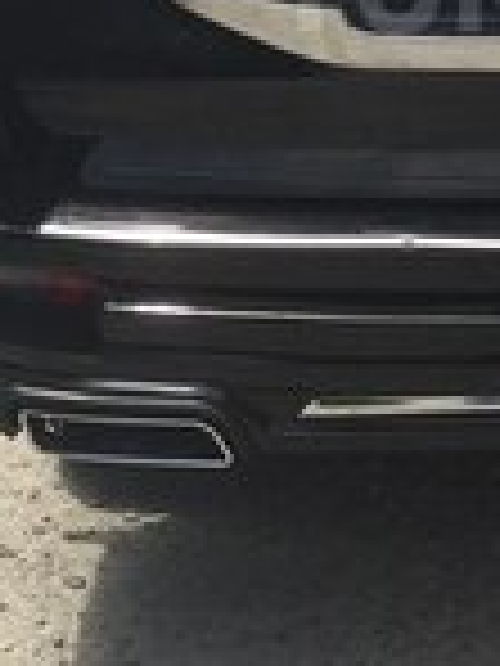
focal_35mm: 97
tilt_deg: -13.3
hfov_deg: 14.7
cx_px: 617
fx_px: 1868
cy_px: -18
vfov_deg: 19.6
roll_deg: +0.7
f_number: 2.2
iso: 32
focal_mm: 4.15
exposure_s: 1/1464
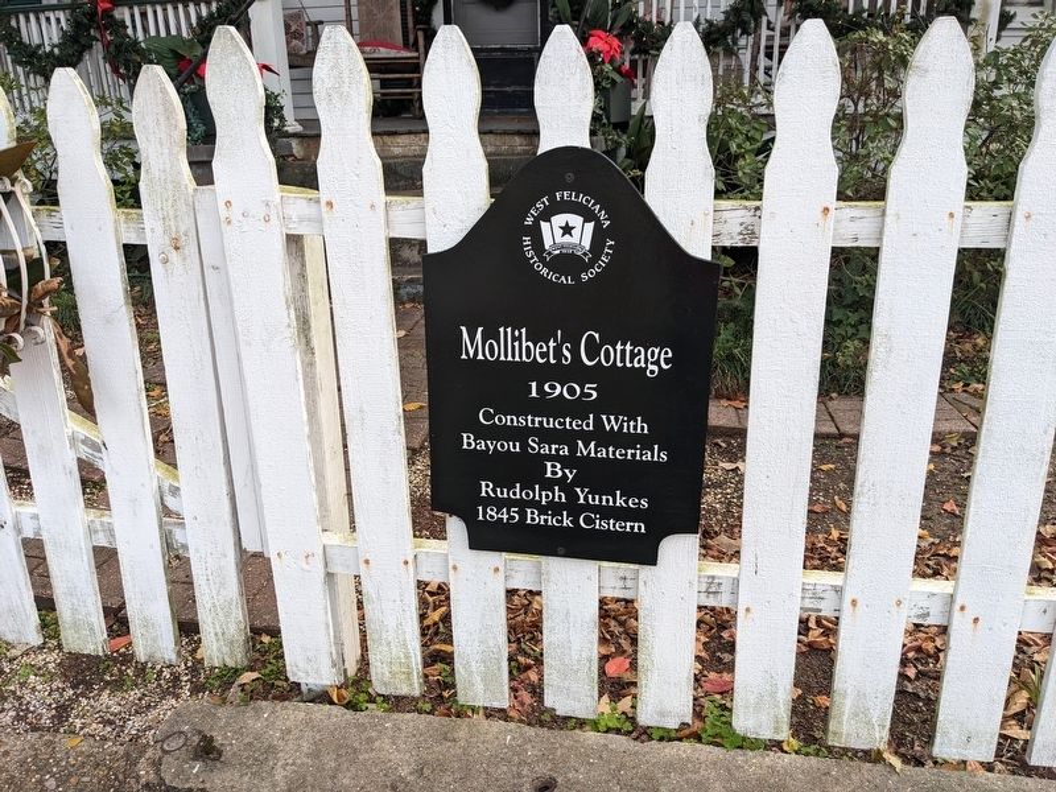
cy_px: 396
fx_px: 824
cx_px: 528
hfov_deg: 65.3
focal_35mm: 27
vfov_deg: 51.4
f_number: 1.73
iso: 81
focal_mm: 4.38
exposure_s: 1/709
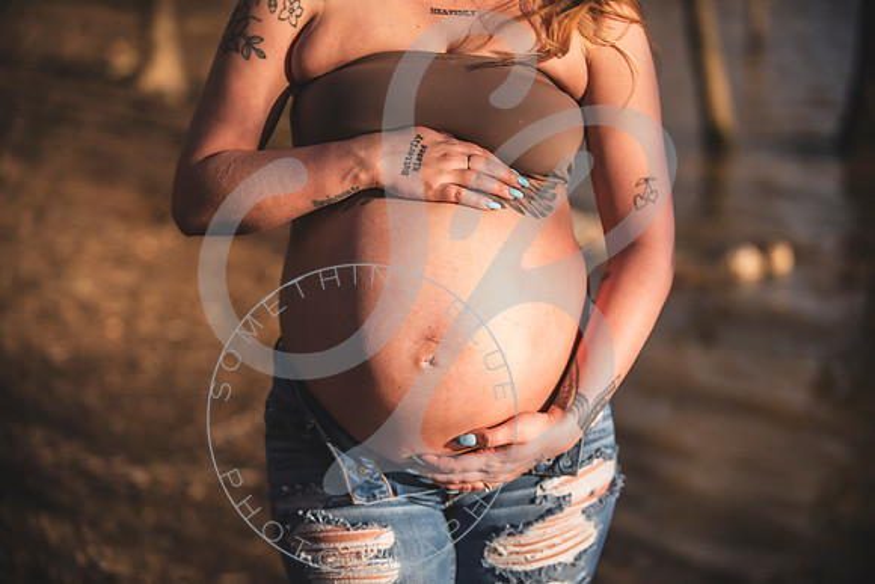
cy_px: 292
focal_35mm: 86
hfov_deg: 23.6
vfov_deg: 15.9
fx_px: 2091
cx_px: 438
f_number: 2.8
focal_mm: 86
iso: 100
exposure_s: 1/1000
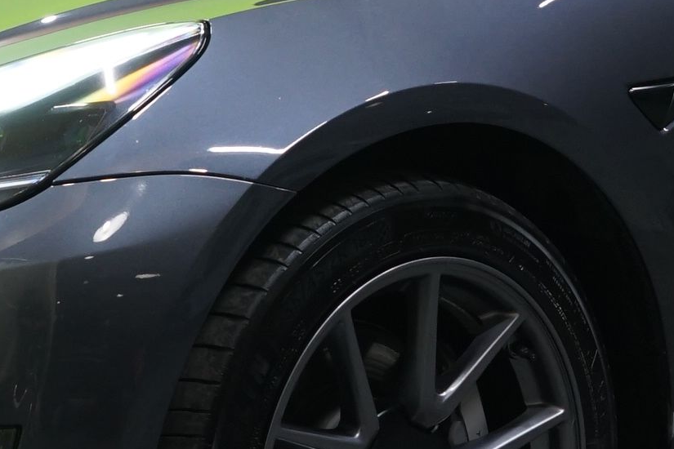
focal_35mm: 167
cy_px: -29
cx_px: 476
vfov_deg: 8.2
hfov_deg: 12.3
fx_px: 3126
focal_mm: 35
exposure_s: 1/20
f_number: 5.6
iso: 800
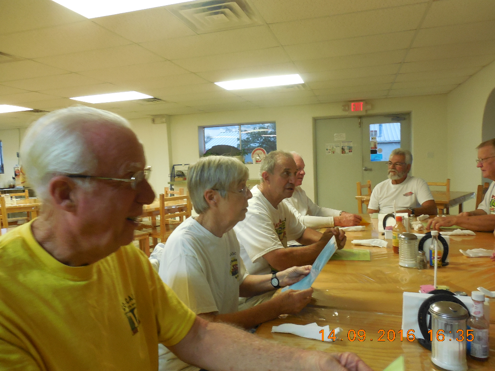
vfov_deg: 54.9
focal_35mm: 25
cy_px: 186
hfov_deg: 69.4
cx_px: 248
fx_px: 358
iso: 400
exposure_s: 1/20
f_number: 3.3
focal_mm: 4.5
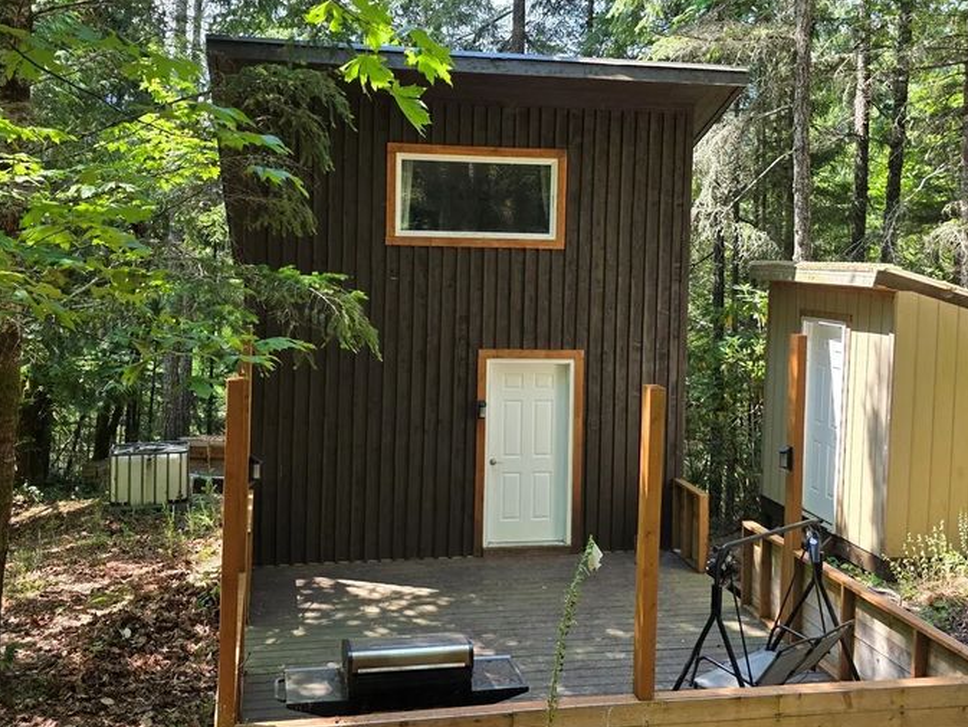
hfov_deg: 52.6
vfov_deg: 40.4
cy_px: 269
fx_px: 979
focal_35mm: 35
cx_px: 450
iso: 64
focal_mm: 6.3
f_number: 1.7
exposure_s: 1/359
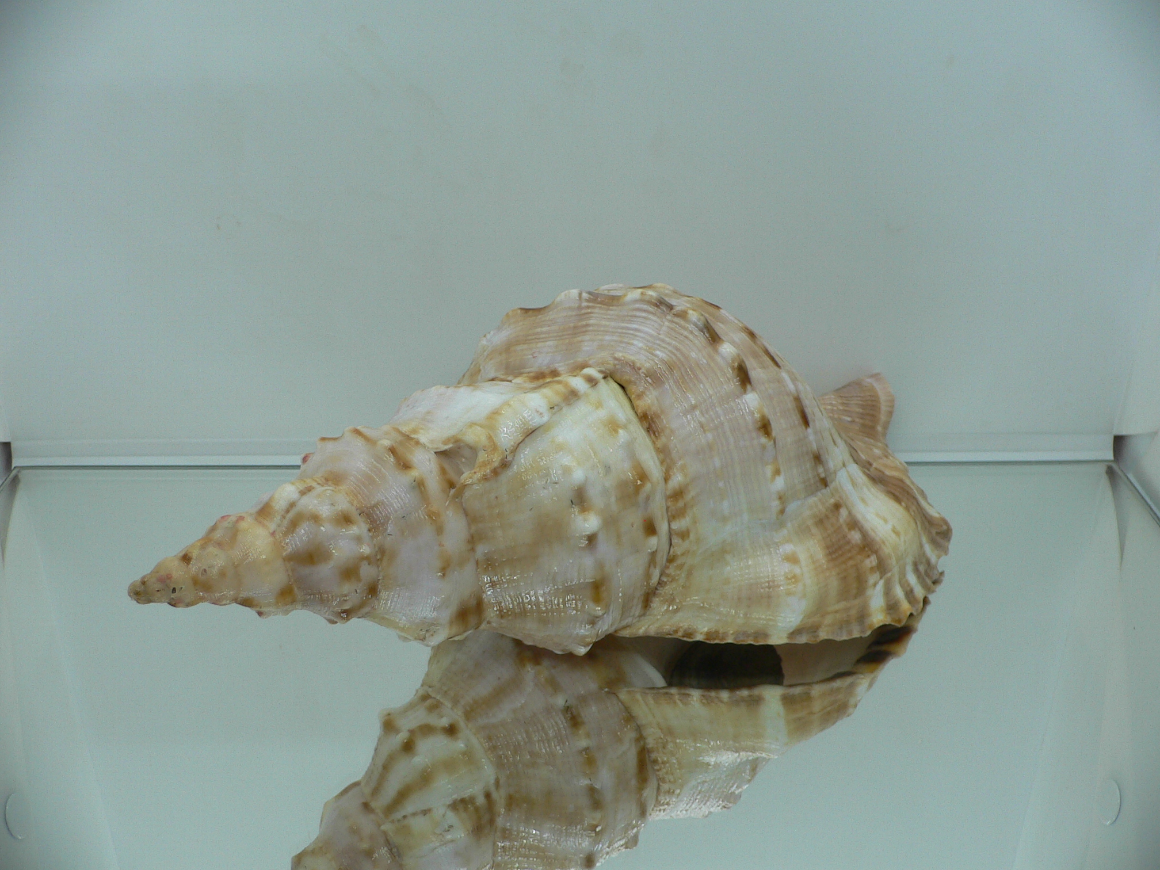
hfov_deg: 52.6
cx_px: 580
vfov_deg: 40.7
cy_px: 435
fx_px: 1173
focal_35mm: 35
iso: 80
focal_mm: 4.6
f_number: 2.8
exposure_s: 1/60
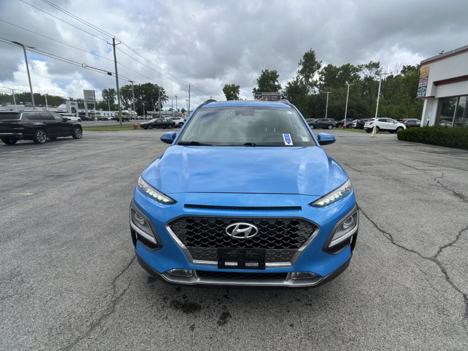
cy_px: 176
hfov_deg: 67.3
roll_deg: -1.1
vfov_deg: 53.1
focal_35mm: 26
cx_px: 234
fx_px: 352
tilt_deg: -13.4
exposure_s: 1/2083
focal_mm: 5.7
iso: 50
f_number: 1.5
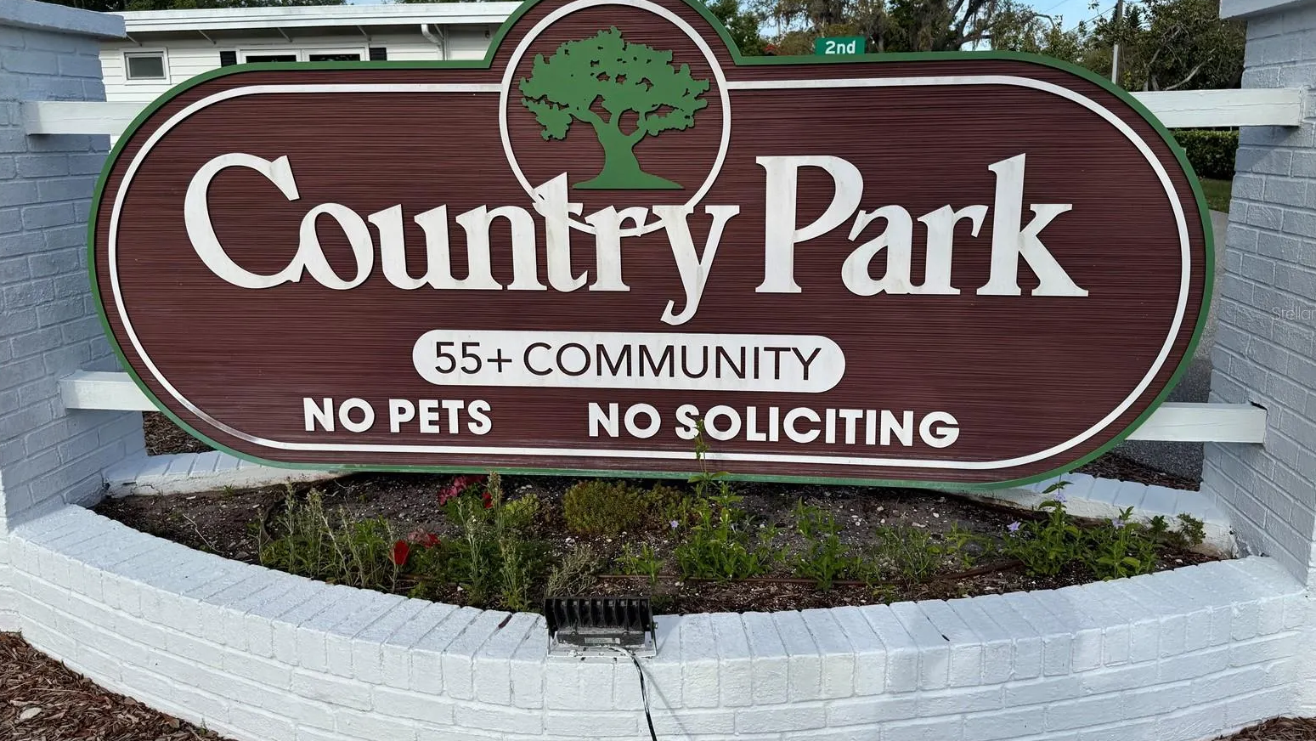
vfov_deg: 42.8
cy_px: 313
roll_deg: +0.4
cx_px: 672
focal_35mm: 27
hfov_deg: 69.8
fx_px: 942
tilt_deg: -11.4
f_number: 1.78
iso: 80
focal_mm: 6.76
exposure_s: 1/3597
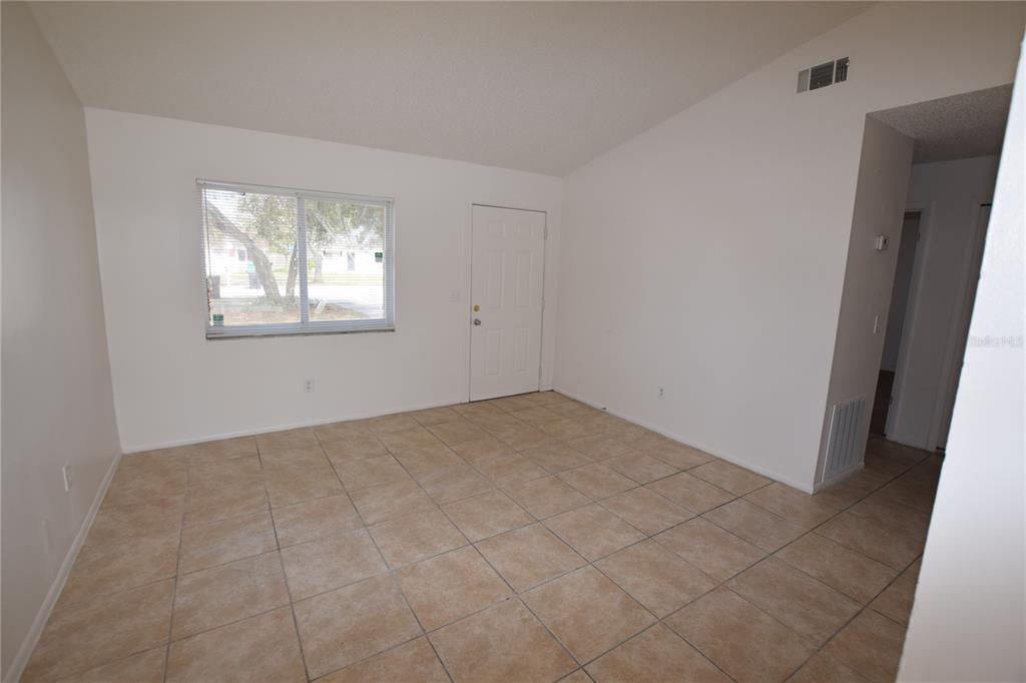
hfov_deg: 100.4
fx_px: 427
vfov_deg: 77.3
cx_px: 513
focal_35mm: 15
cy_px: 342
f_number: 5.6
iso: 320
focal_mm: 10
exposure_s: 1/125
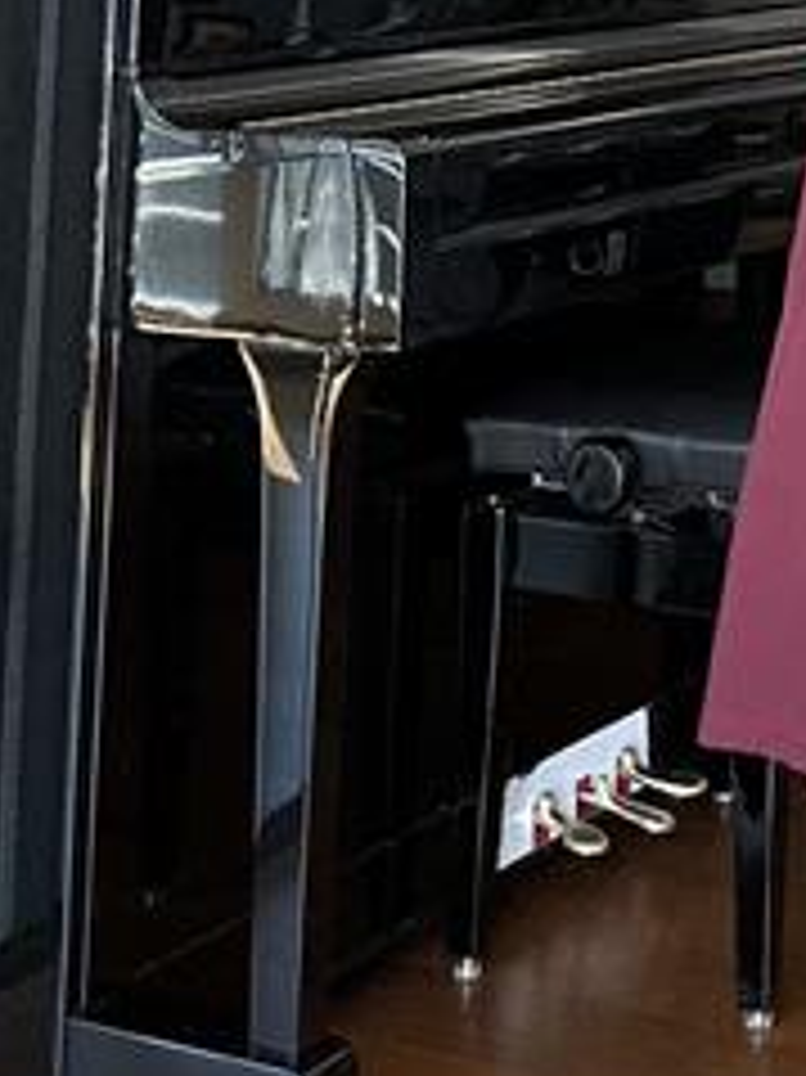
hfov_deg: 21.1
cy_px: 101
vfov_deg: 27.9
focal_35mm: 67
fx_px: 2082
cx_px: 820
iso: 80
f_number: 1.9
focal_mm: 2.69
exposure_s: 1/108
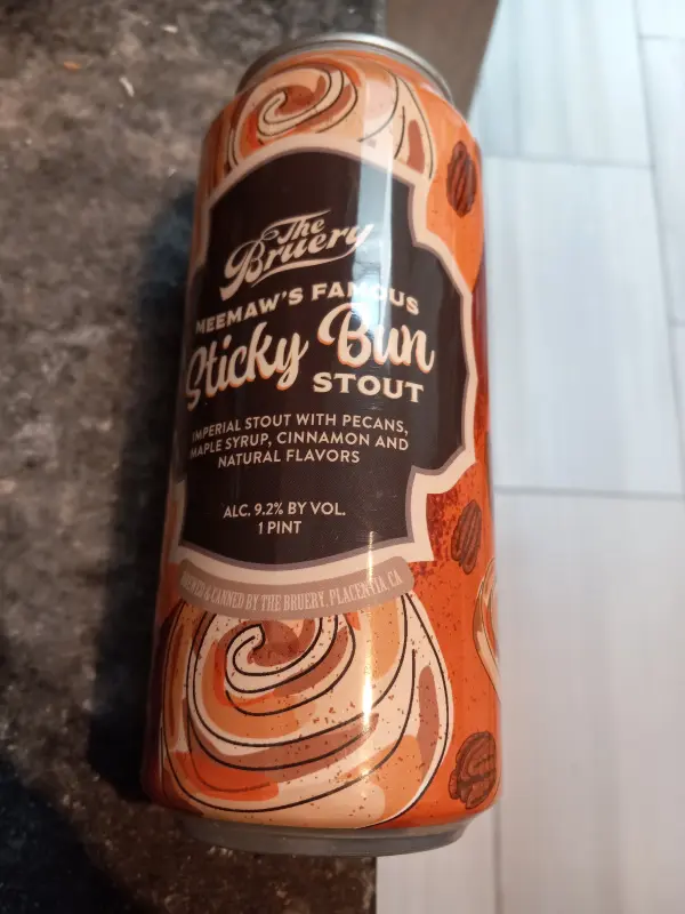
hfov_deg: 51.4
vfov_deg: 65.3
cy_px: 457
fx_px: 712
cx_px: 342
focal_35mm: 27
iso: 125
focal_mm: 3.94
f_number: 1.8
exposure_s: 1/60
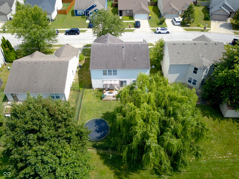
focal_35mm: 26
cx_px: 120
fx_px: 180
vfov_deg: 53.1
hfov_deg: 67.3
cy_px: 90
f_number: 2.2
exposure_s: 1/835
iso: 100
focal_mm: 4.73
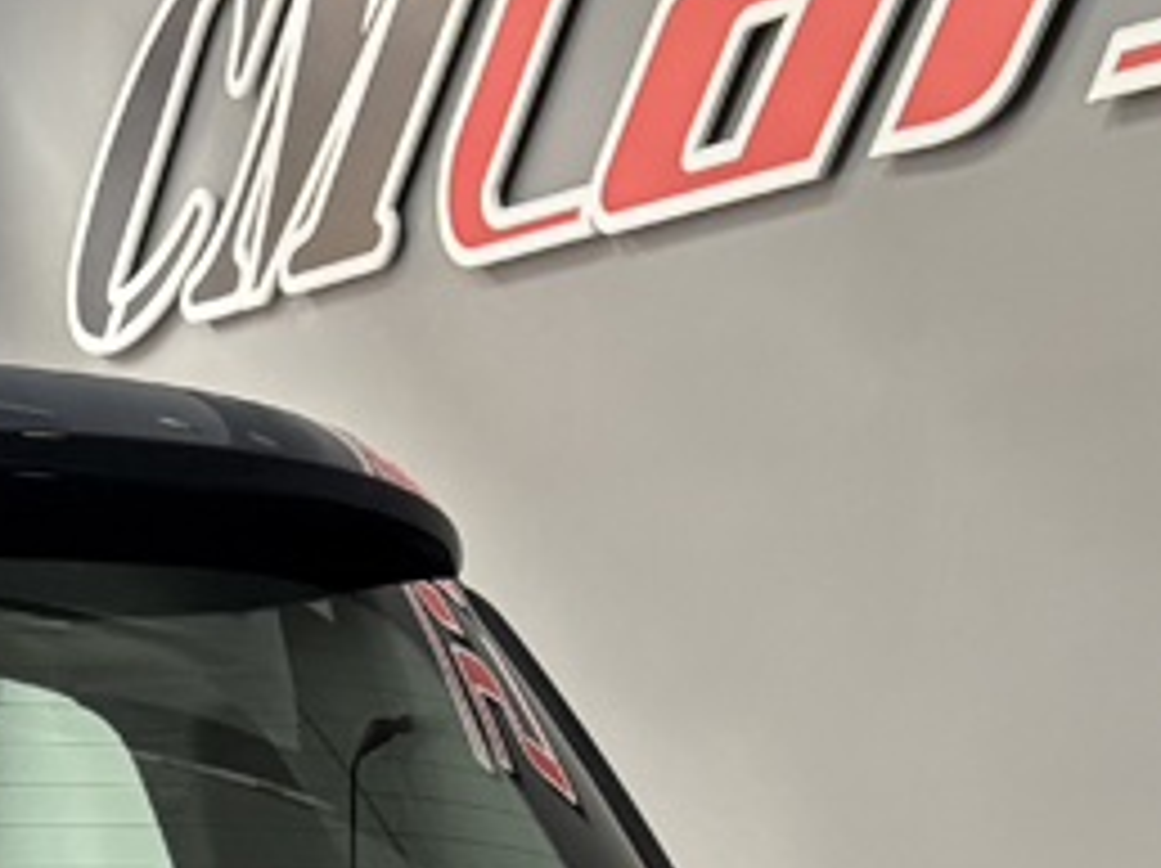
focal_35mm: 121
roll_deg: +1.1
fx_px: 4054
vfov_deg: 11.2
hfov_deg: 14.9
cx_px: -680
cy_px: 1673
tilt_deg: -7.3
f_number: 1.6
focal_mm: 5.96
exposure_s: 1/104
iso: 125
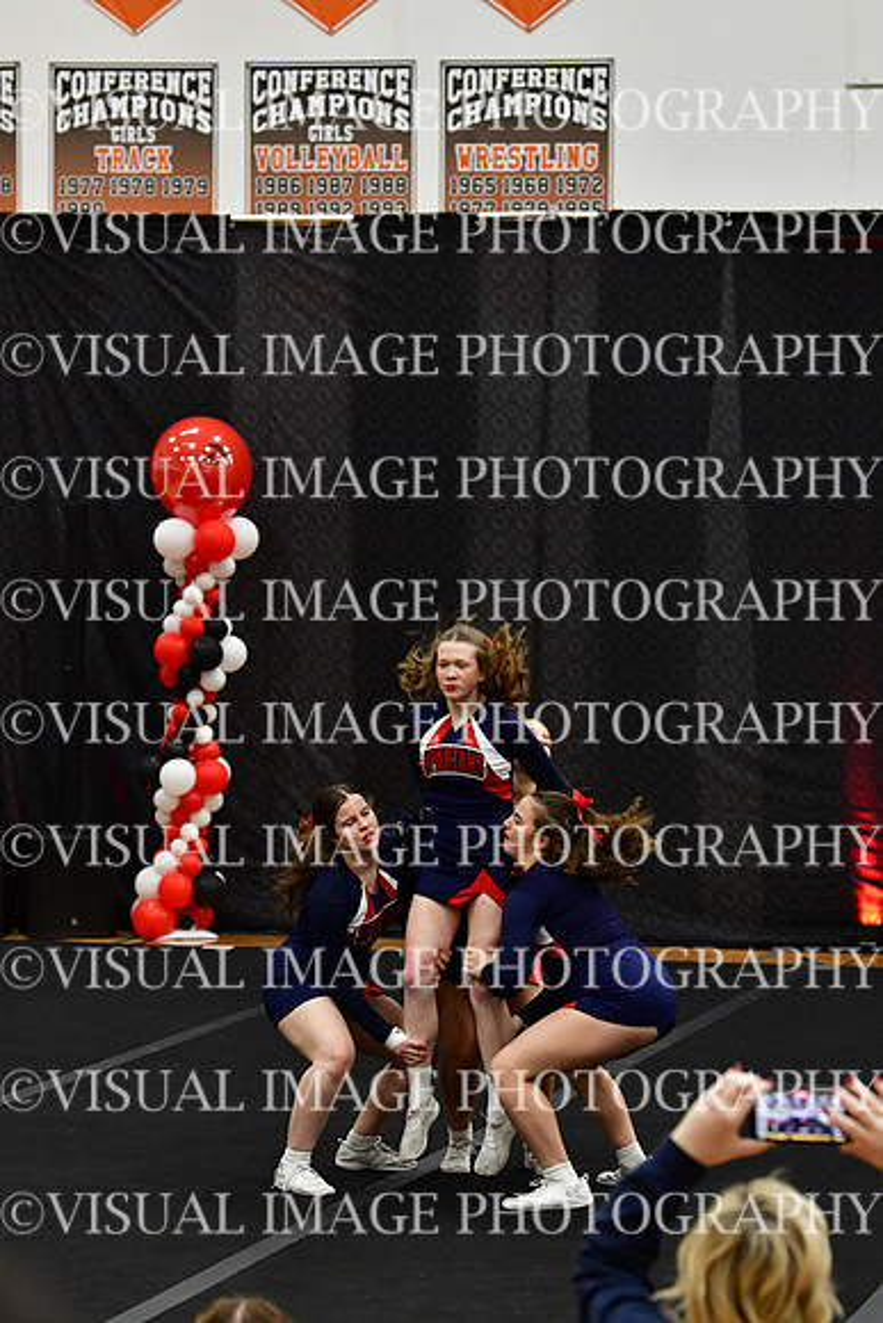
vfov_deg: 13.7
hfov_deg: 9.2
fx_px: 5515
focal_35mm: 150
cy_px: 662
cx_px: 442
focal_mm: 100
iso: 4000
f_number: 4
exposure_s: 1/500
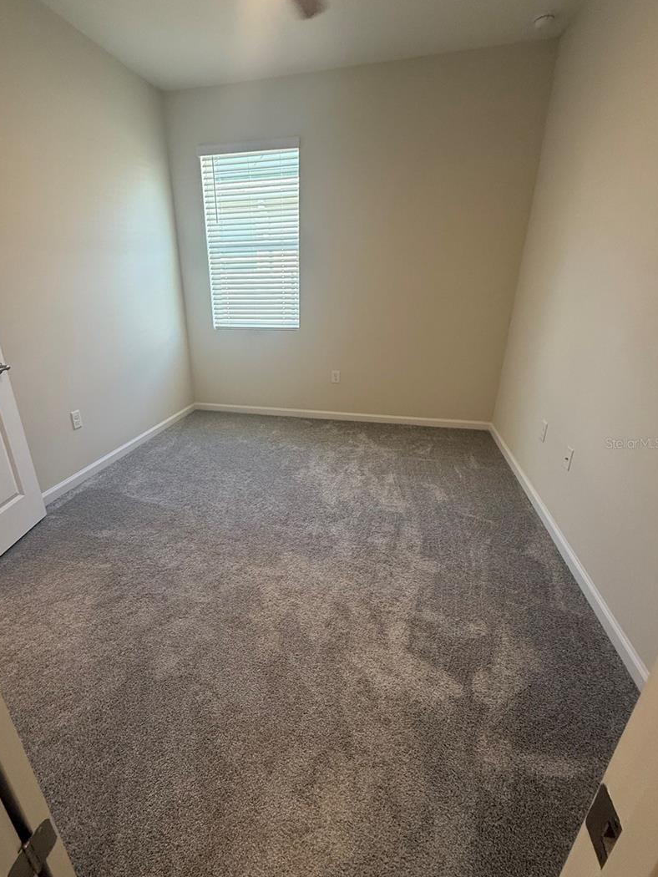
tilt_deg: -21.4
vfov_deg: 94.5
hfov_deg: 77.8
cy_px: 443
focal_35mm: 16
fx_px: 405
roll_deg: +0.6
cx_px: 289
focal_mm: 2.22
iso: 250
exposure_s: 1/120
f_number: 2.2
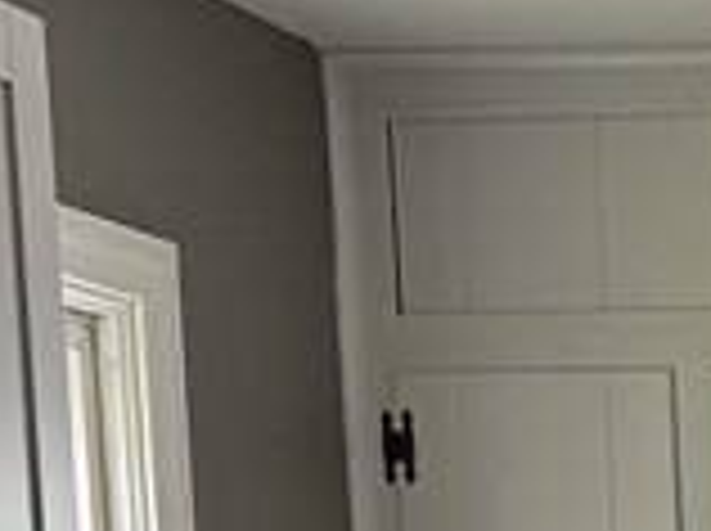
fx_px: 3199
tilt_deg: -11.3
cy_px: 1395
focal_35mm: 156
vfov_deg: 8.4
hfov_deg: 11.6
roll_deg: +0.4
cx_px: 1350
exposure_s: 1/121
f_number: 1.78
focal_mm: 6.76
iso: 100
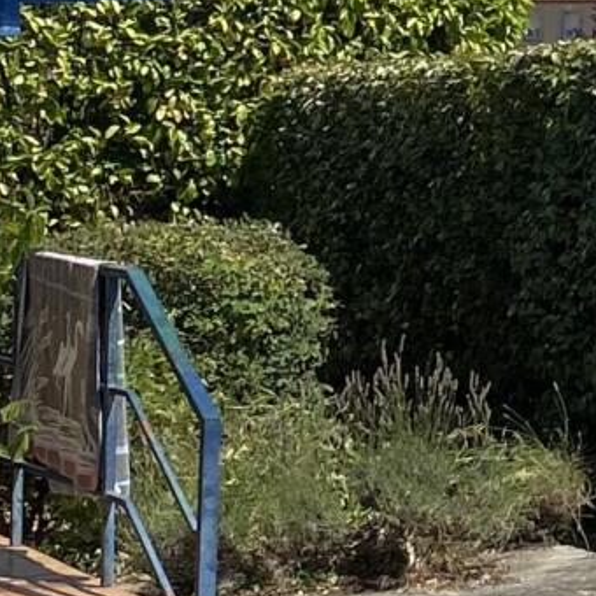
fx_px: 3370
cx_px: 1609
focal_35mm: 173
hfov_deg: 8.8
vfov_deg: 10.0
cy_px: -112
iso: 32
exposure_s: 1/3497
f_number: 1.8
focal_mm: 4.25
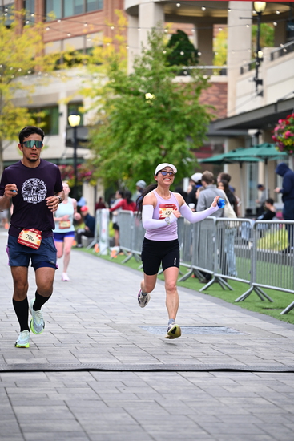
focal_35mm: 115
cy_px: 220
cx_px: 147
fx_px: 1408
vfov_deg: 17.8
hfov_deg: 11.9
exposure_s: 1/1600
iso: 1000
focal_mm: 115
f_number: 2.8
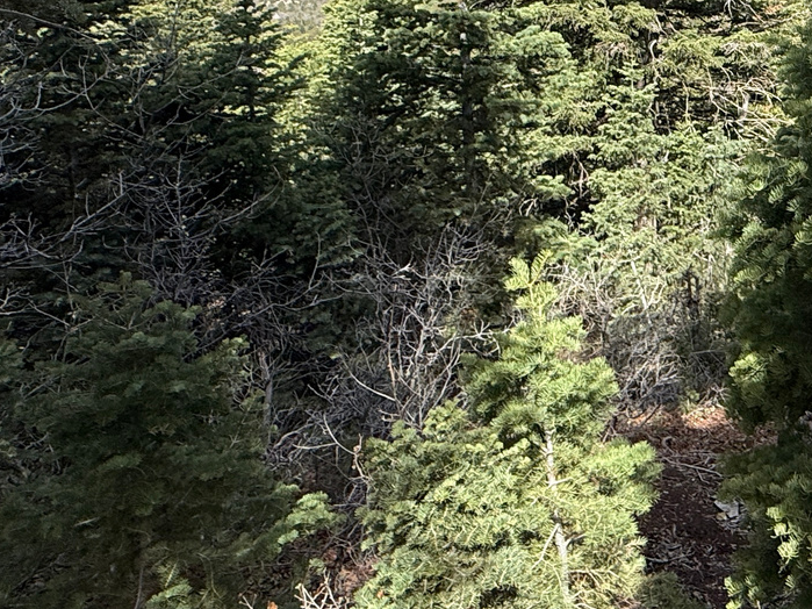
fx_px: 962
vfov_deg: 33.2
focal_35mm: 41
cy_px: 56
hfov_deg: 40.5
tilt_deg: -10.3
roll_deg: -1.8
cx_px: 798
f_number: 2.2
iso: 50
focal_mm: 2.22
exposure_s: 1/1339
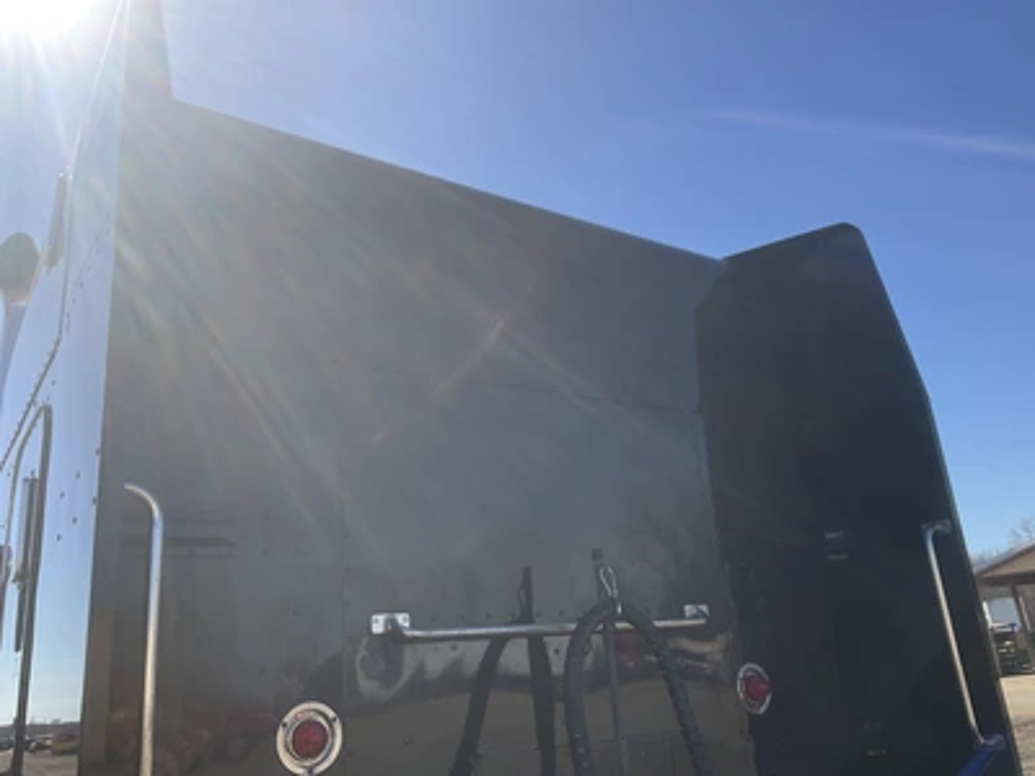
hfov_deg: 61.7
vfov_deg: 48.2
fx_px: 867
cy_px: 388
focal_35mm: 29
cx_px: 518
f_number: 1.8
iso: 25
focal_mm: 3
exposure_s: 1/1626
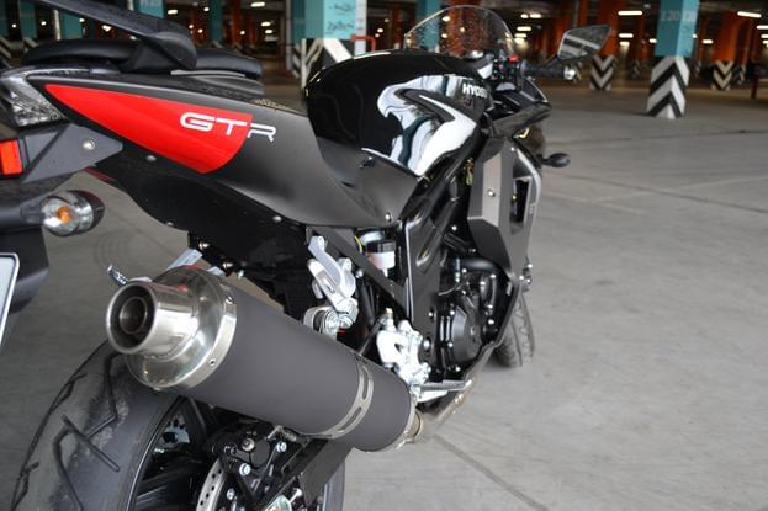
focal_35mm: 33
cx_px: 384
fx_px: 704
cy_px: 256
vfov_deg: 39.9
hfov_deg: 57.2
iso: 400
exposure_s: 1/40
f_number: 3.8
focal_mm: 22
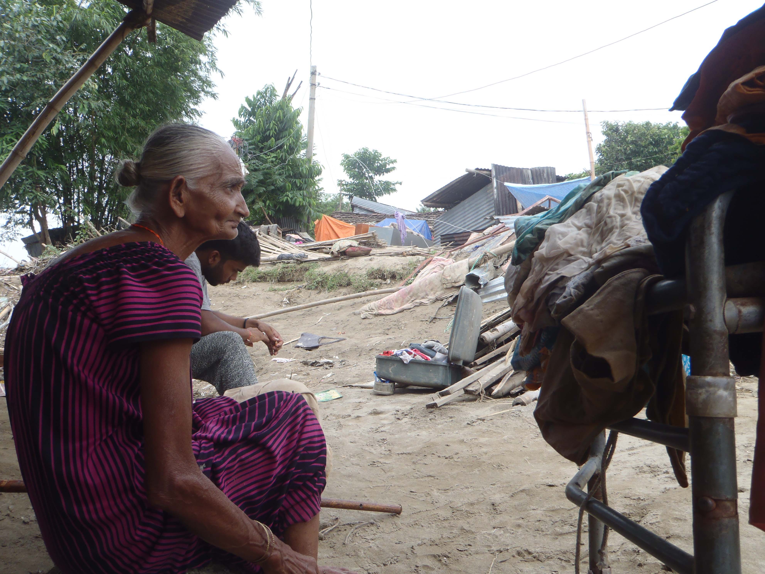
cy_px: 287
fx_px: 619
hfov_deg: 63.4
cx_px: 382
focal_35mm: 28
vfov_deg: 49.7
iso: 64
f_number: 4
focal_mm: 5
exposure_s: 1/160
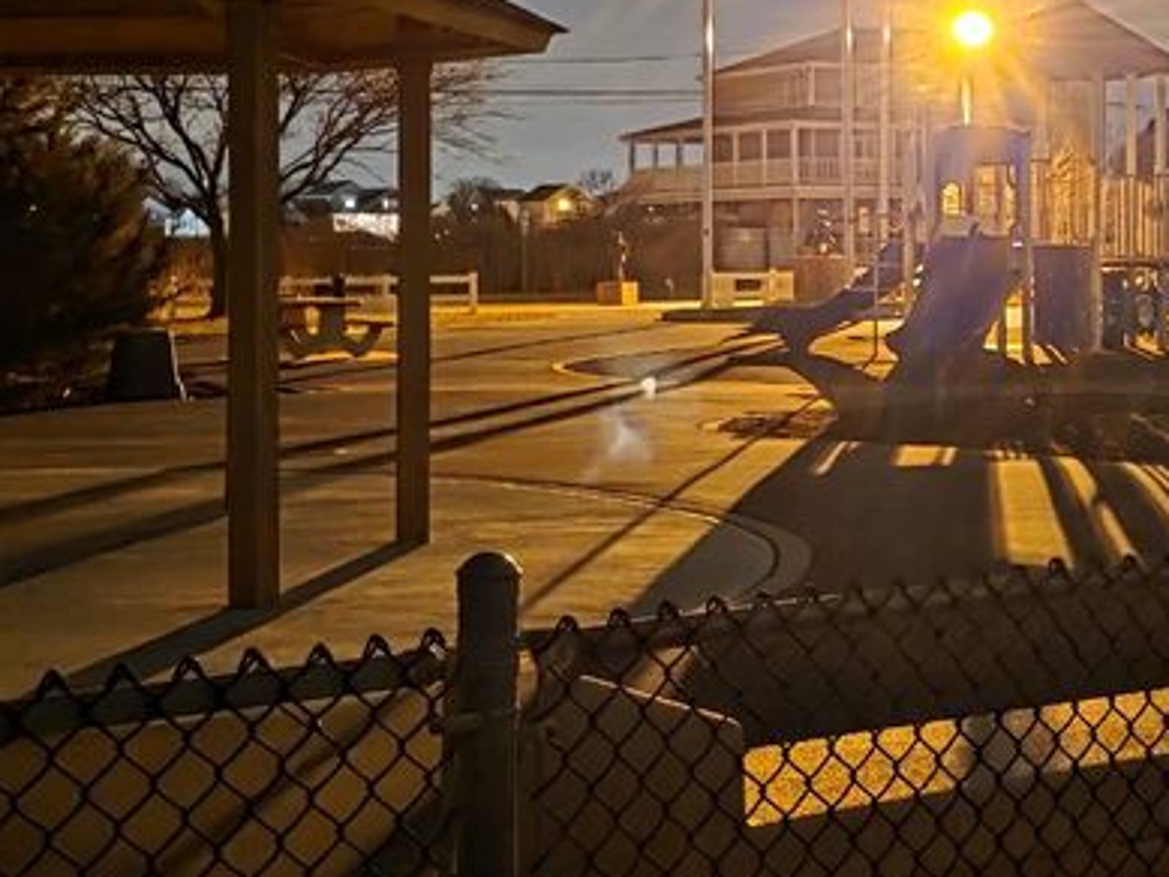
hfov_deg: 27.2
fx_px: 2398
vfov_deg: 20.6
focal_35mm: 71
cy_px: 207
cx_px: 814
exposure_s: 1/9.24
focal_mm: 6.3
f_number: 1.7
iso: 3200
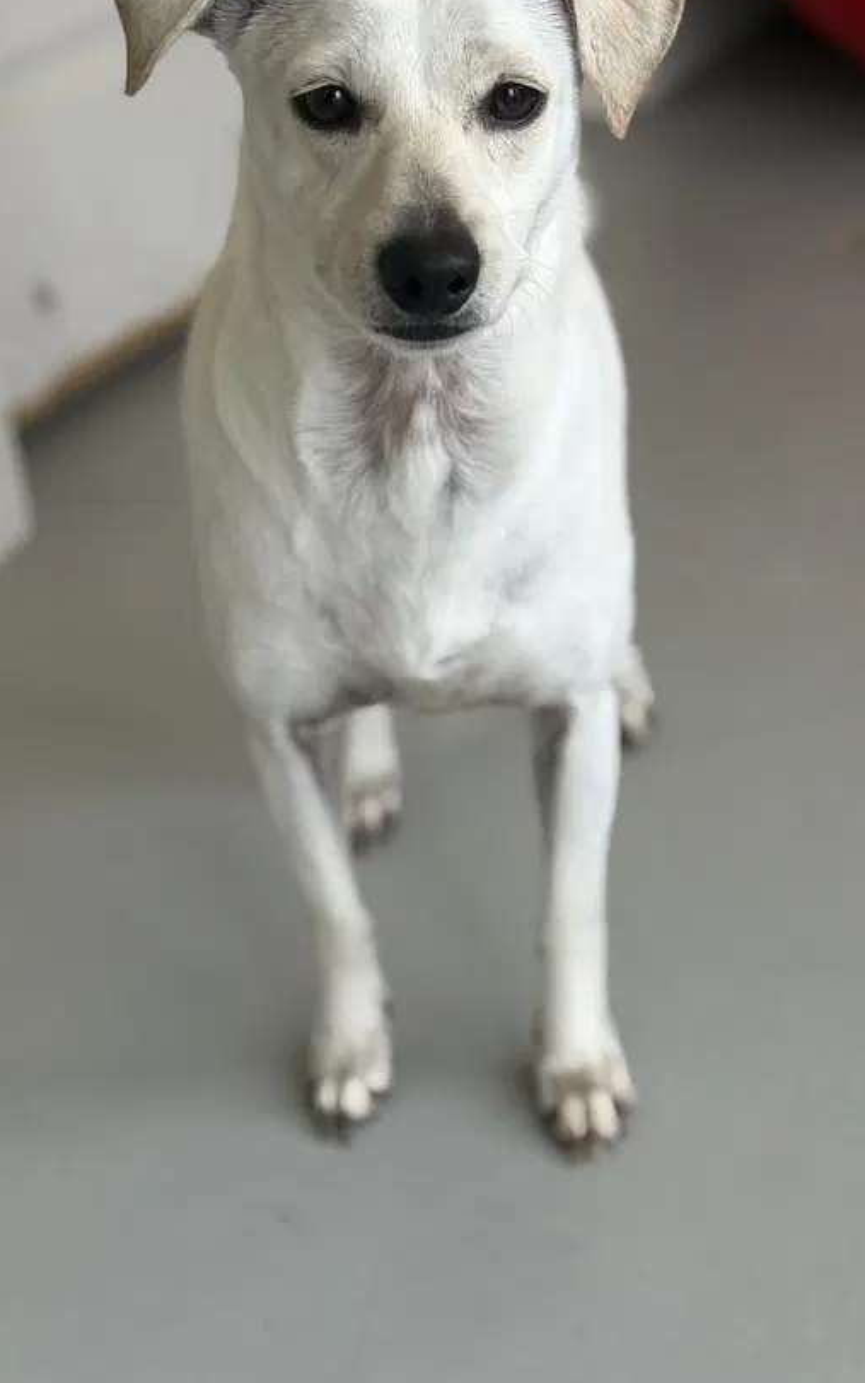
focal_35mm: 68
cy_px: 616
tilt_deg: -25.4
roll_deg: +7.2
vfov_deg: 30.2
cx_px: 309
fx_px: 2564
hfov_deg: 19.1
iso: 40
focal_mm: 5.96
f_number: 1.6
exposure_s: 1/367
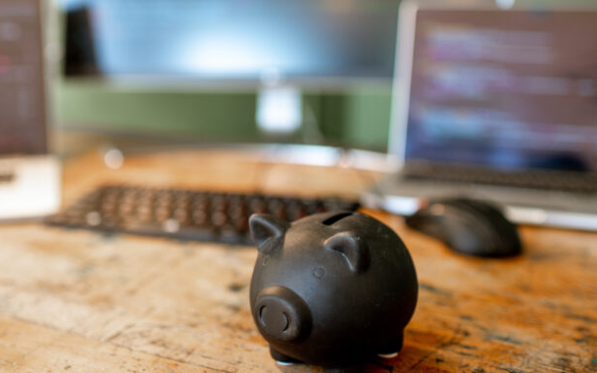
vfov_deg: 28.6
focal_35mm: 45
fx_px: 732
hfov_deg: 44.3
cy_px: 173
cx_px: 278
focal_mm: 35
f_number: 2.2
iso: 400
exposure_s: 1/160
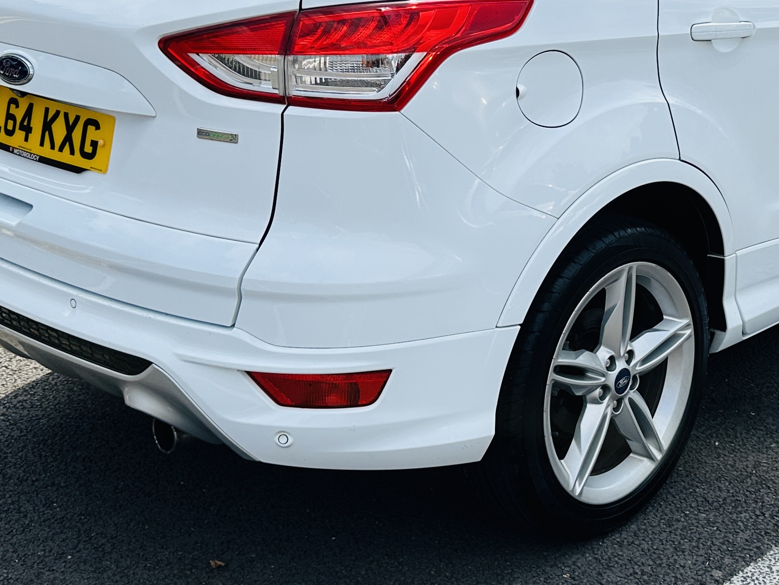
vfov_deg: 24.1
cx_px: 556
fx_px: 1350
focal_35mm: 60
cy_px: 125
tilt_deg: -14.0
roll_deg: -2.0
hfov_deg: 31.8
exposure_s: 1/3597
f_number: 1.78
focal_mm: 6.86
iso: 80
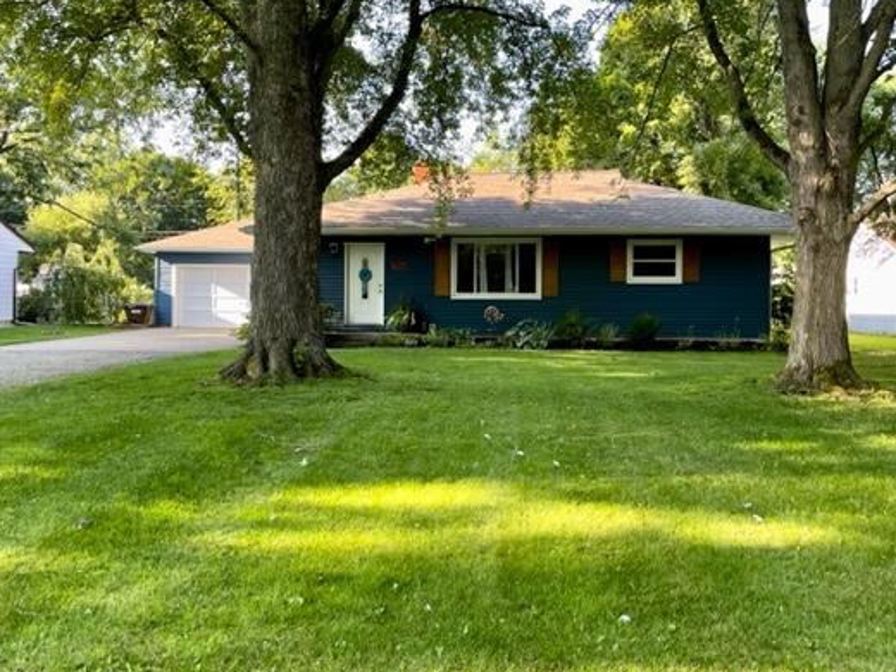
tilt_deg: +0.0
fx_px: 828
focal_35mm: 32
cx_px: 455
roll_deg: +0.2
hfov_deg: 56.8
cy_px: 296
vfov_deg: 44.1
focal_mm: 4.2
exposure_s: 1/121
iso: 32
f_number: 1.6
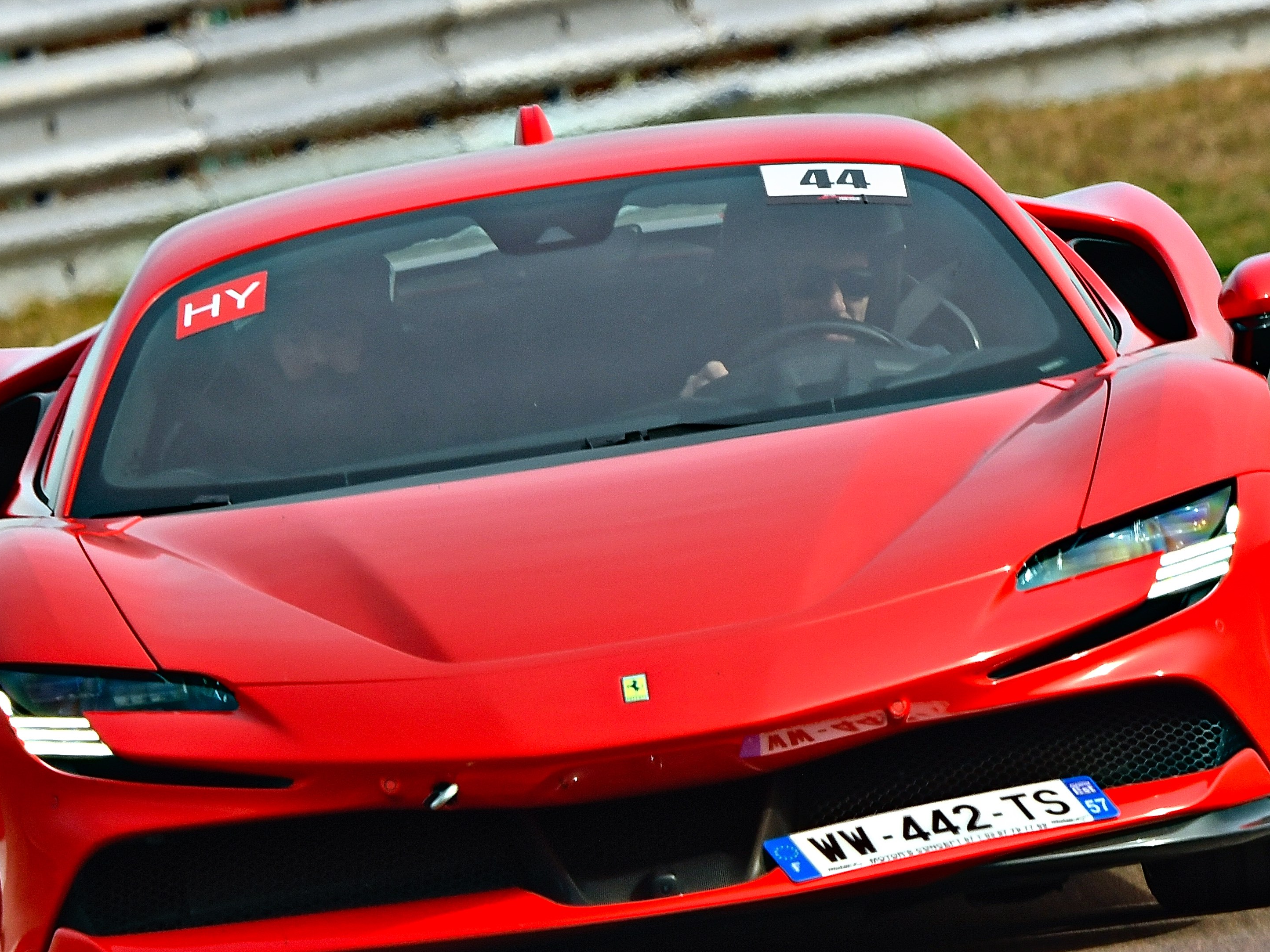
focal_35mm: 1667
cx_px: 616
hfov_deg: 1.2
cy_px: 512
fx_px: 61164
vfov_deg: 0.9
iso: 320
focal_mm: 600
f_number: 6
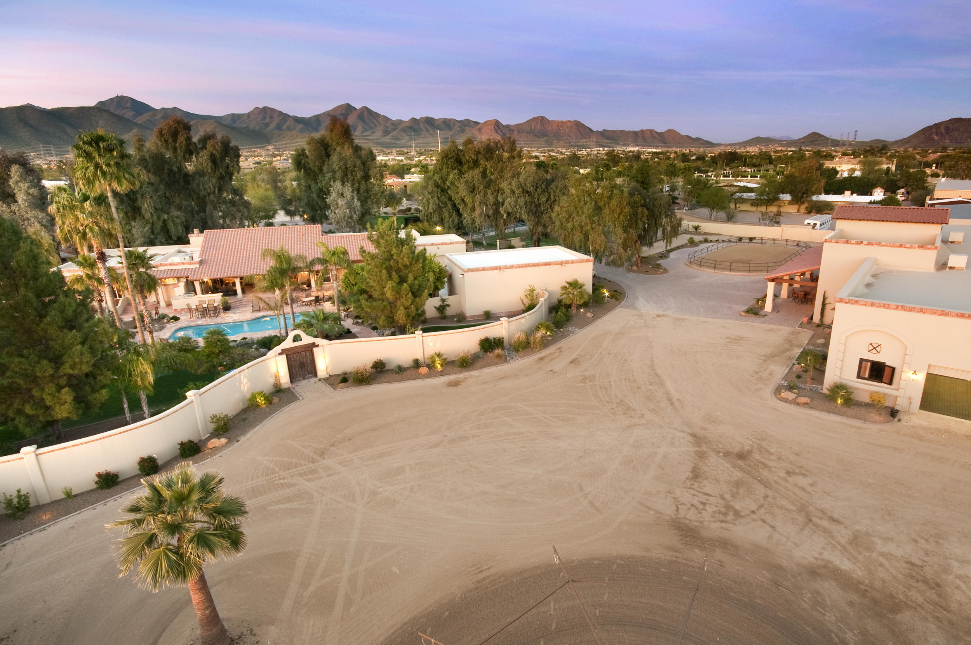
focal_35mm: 18
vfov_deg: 67.2
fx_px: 485
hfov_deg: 89.8
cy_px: 333
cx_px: 537
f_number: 9
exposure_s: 2.5
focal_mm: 10
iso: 160
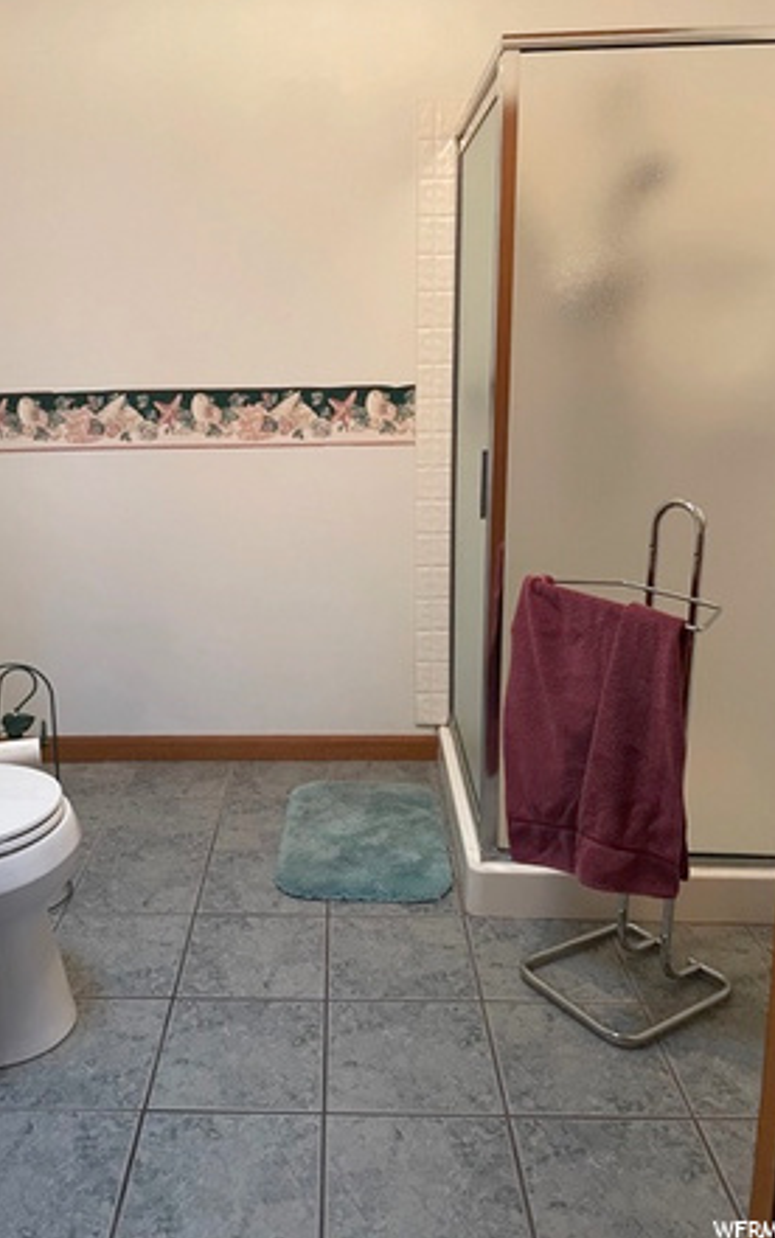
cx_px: 298
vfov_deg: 62.8
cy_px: 567
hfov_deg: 41.6
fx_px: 1013
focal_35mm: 30
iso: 400
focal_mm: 4.2
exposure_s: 1/60
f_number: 1.6
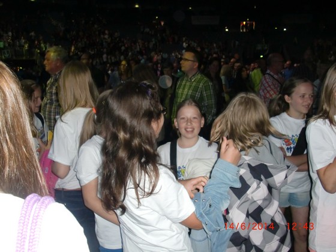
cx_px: 168
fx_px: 349
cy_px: 126
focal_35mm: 36
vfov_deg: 39.7
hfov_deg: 51.4
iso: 400
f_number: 2.8
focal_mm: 6.3
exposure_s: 1/60
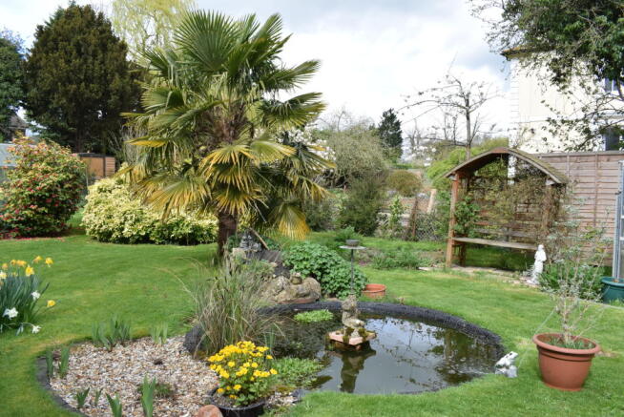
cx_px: 312
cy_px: 208
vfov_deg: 43.7
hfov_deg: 61.9
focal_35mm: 30
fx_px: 520
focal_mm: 20
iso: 800
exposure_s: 1/500
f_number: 11
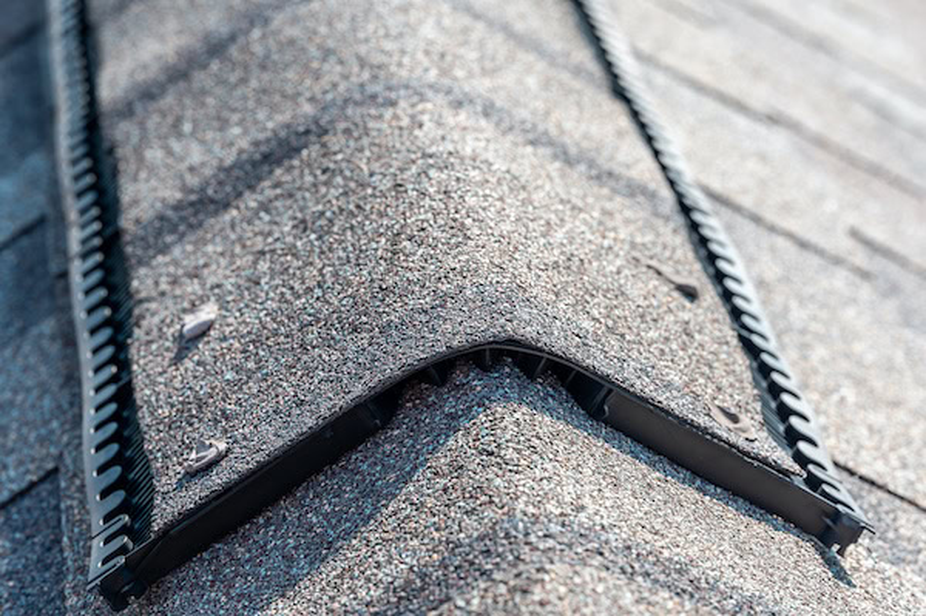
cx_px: 463
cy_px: 308
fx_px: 2699
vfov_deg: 13.0
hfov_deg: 19.5
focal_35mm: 105
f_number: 7.1
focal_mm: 105
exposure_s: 1/200
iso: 100
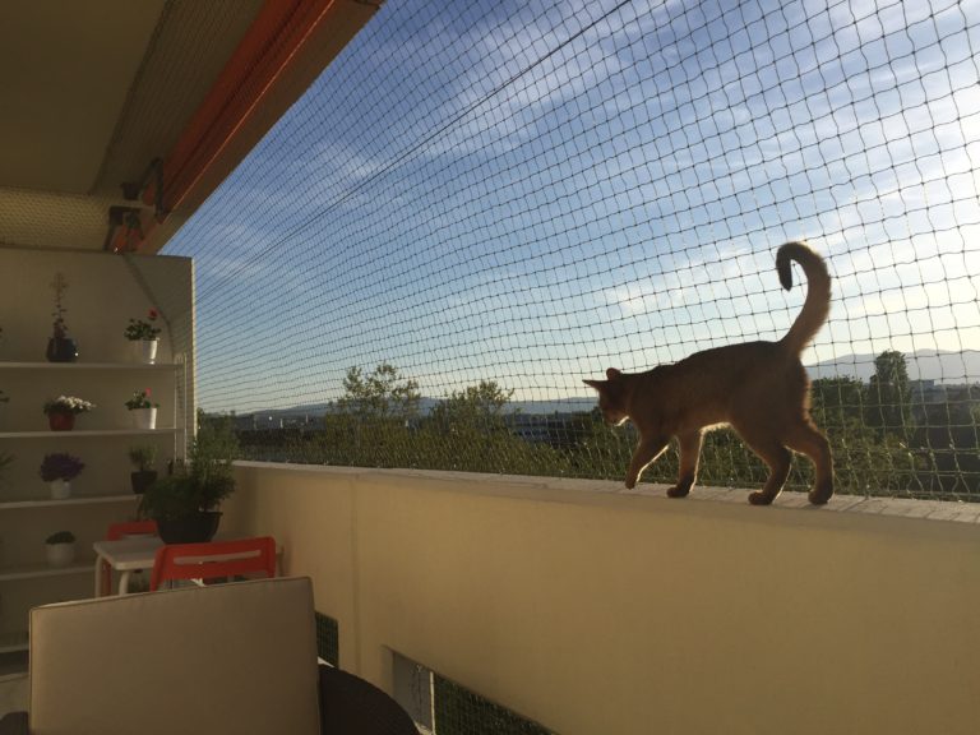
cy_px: 368
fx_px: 821
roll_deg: +2.0
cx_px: 490
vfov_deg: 48.2
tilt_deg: +3.2
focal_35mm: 29
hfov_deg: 61.7
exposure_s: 1/3300
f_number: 2.2
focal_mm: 4.15
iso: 32
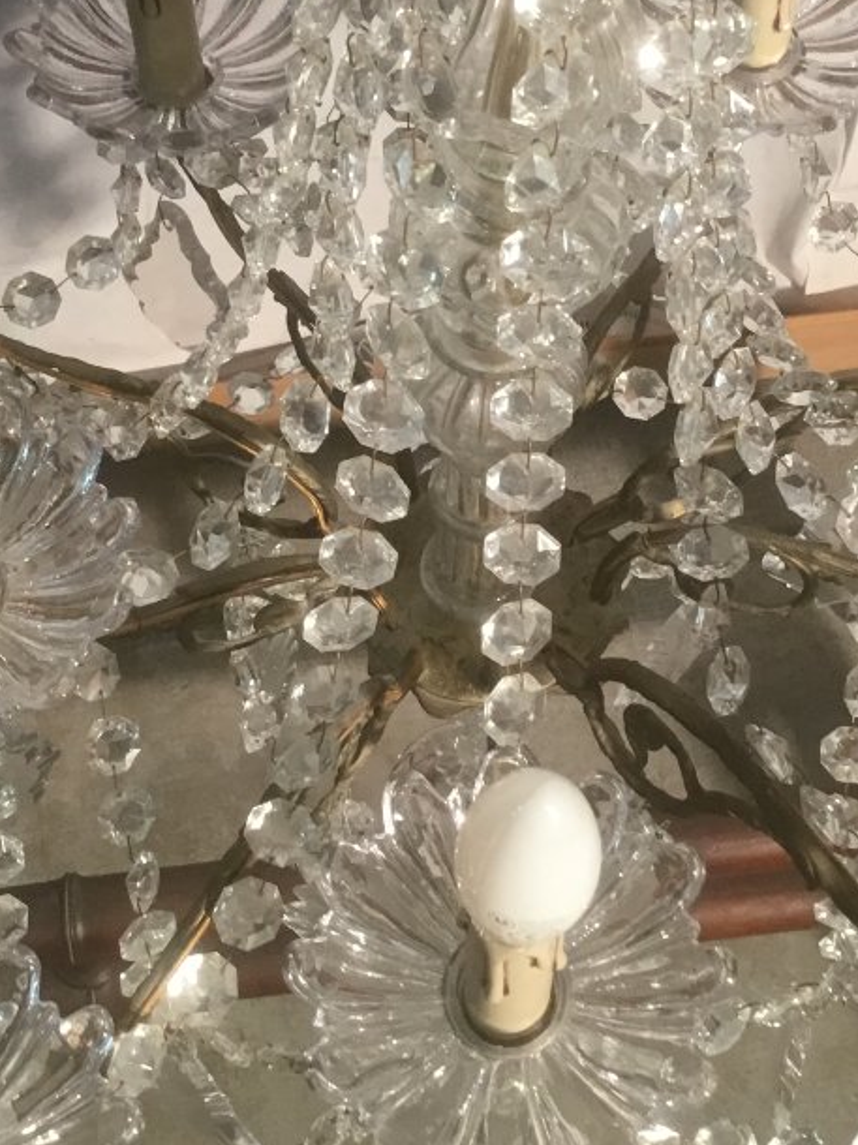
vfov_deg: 31.2
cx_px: 477
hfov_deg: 24.0
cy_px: 293
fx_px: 2017
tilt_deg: -54.1
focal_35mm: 61
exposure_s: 1/33
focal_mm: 3.3
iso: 125
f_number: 2.4
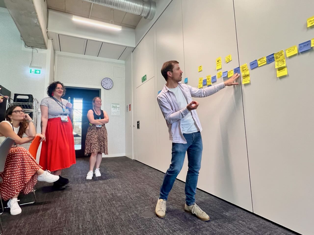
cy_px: 118
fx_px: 118
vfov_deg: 89.9
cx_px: 157
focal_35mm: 13
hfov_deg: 106.2
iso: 160
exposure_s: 1/90
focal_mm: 1.57
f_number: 1.8
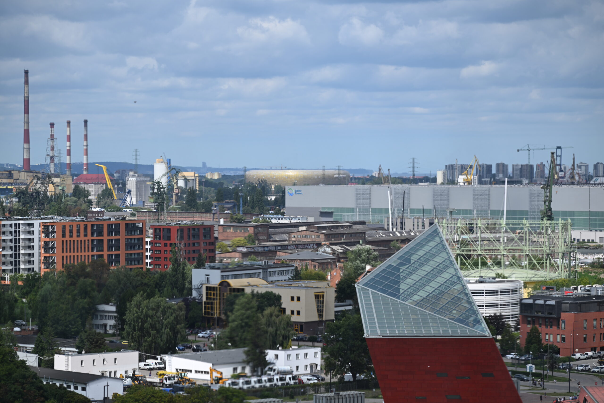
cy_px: 202
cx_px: 302
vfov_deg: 11.4
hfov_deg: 17.1
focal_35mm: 120
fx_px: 2013
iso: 100
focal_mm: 120
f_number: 5.6
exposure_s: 1/500
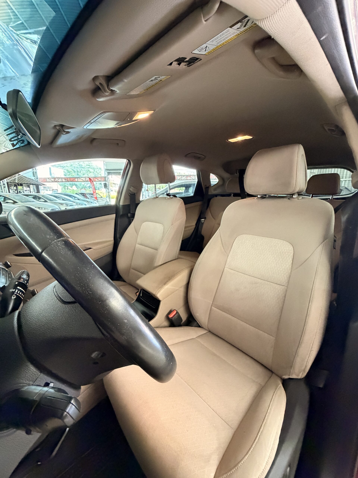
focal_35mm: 14
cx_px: 179
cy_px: 239
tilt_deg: -12.3
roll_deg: -0.2
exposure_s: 1/60
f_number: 2.2
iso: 800
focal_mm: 2.22
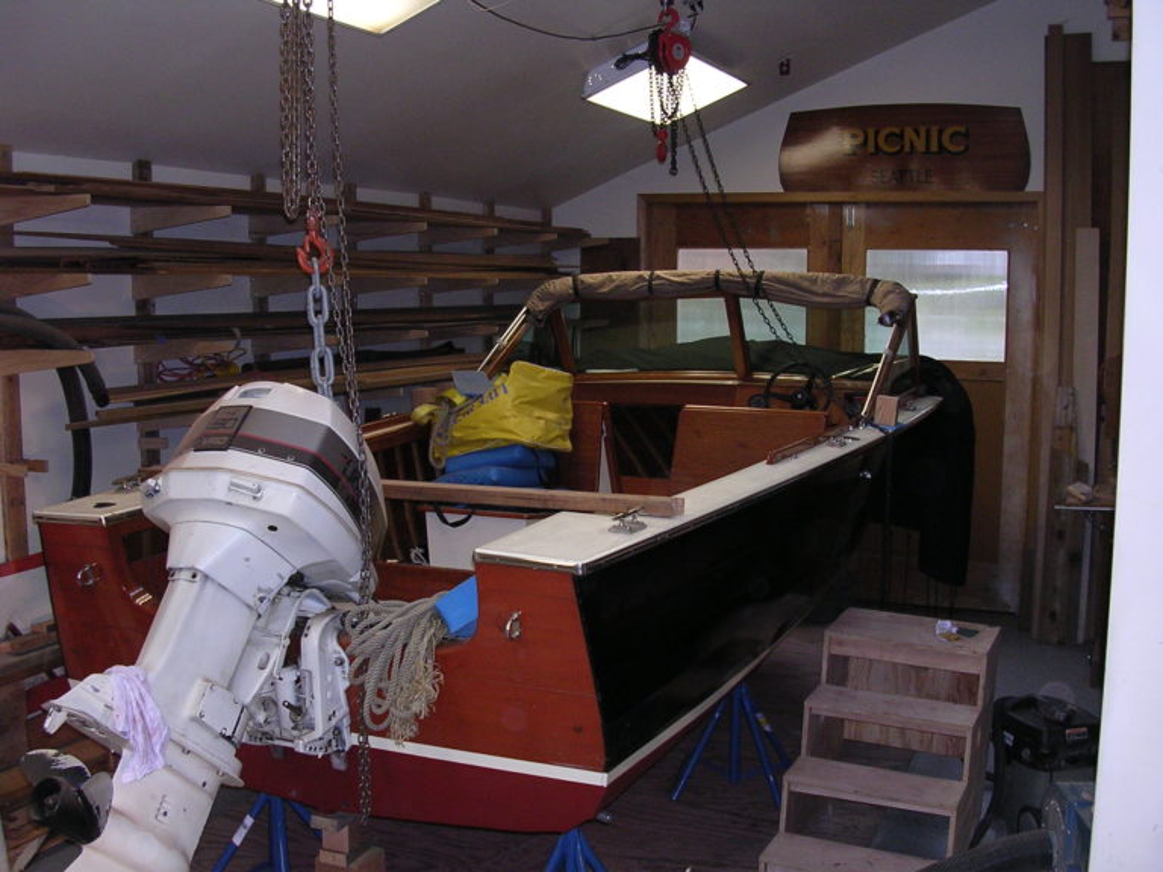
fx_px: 1277
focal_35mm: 38
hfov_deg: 49.0
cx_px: 582
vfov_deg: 37.7
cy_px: 436
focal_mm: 5.8
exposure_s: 1/60.1
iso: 214
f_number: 2.8
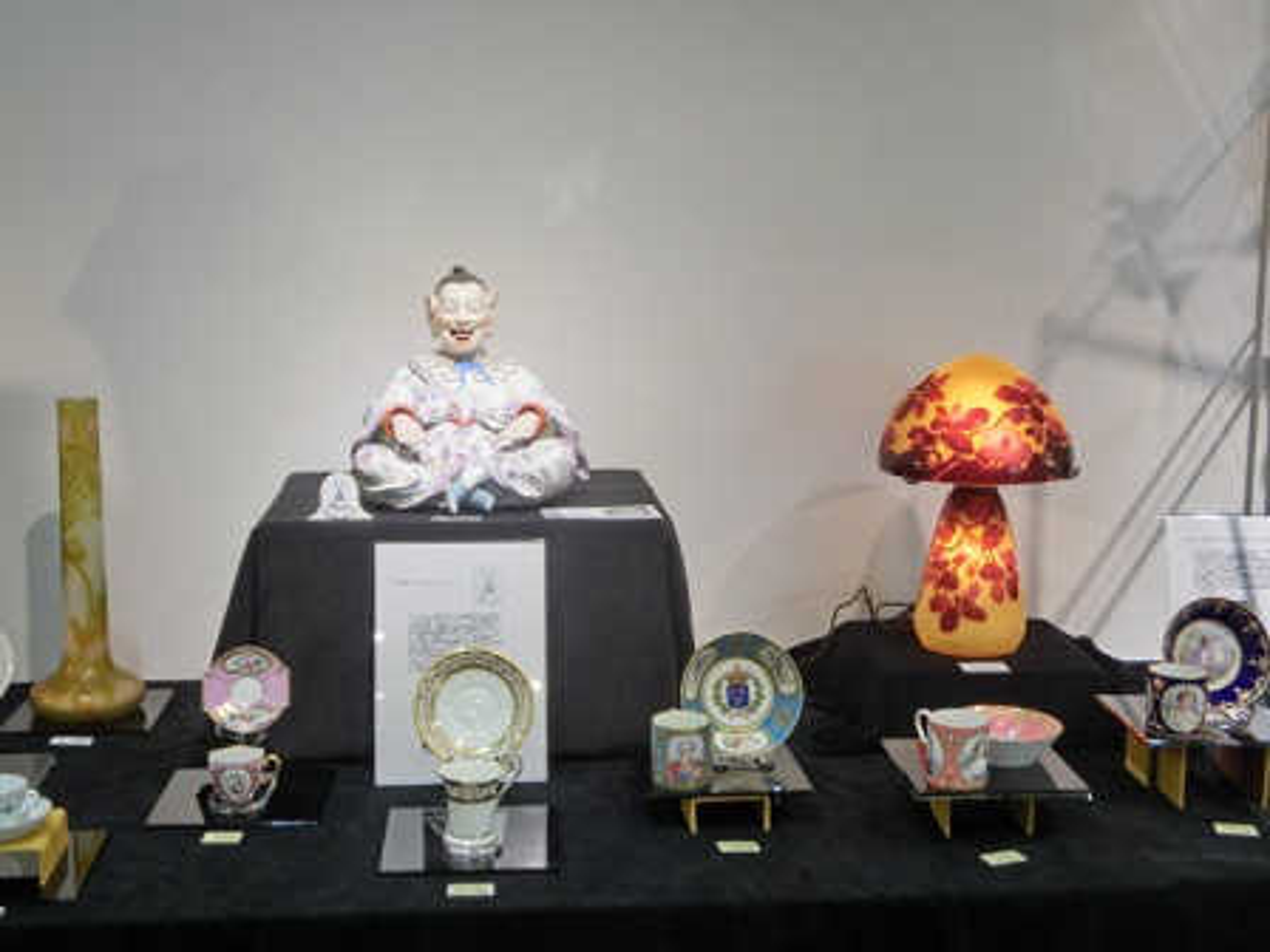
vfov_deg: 30.9
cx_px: 635
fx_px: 1724
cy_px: 476
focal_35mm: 47
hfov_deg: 40.4
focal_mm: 8.29
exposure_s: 1/30
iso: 160
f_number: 4.2
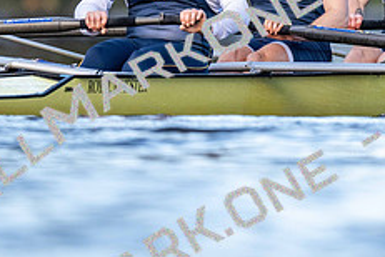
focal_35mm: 1508
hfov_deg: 1.4
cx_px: 273
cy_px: -29
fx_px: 16126
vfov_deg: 0.9
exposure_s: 1/2500
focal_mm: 600
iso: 2000
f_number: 4
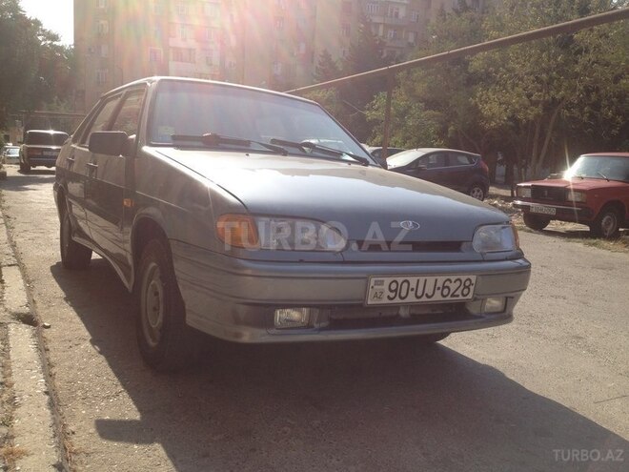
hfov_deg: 52.6
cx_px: 314
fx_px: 636
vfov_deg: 40.7
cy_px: 236
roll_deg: -3.0
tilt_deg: -12.1
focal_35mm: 35
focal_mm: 4.28
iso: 50
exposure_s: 1/1381
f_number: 2.4
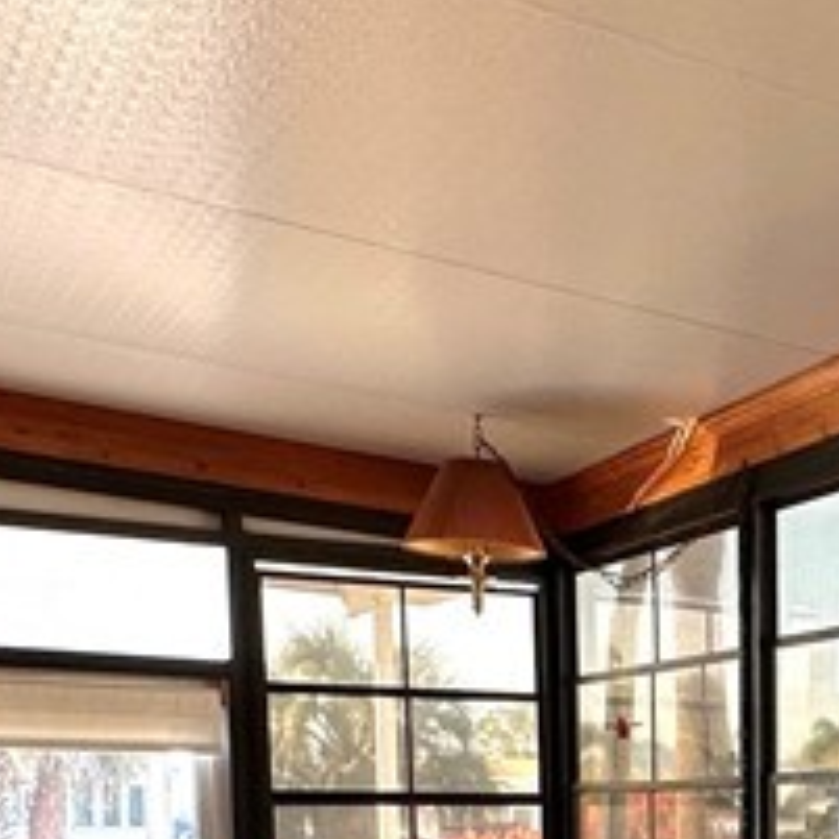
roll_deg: -0.8
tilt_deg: -5.1
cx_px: 1010
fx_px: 1728
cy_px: 968
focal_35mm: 63
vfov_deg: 25.0
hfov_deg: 24.7
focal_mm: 2.22
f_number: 2.2
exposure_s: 1/99
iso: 50
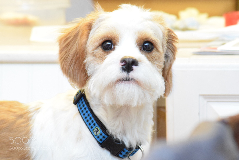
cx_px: 120
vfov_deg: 5.1
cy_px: 80
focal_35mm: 270
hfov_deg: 7.6
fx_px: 1793
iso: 4000
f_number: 10
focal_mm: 180
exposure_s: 1/20
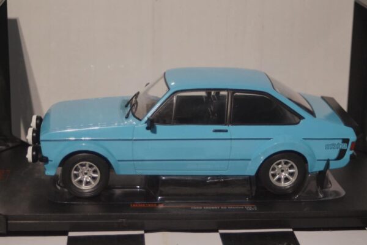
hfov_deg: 24.6
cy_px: 122
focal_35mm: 82
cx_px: 184
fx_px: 841
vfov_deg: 16.6
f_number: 5
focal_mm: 55
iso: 1250
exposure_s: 1/160
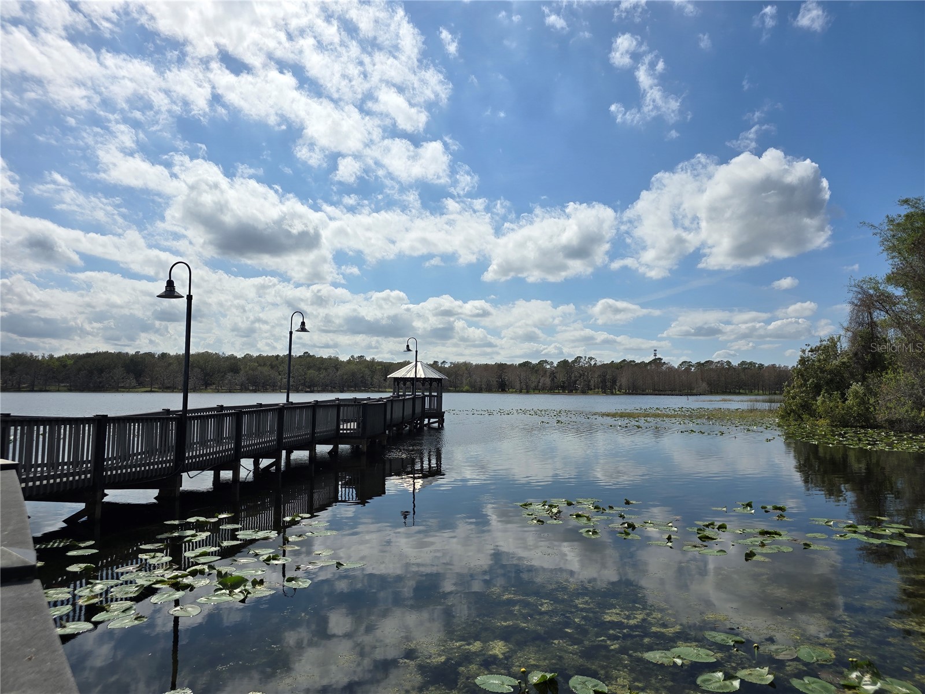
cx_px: 462
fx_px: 615
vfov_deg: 58.9
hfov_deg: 73.9
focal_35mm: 23
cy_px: 347
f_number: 1.7
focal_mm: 6.3
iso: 12
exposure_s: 1/2228
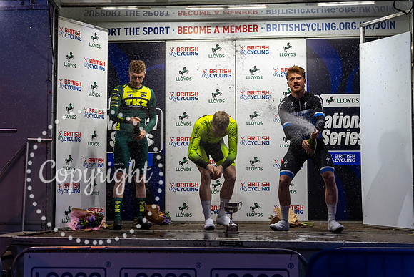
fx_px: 713
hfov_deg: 32.4
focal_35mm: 62
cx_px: 207
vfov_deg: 21.9
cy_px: 138
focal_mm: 62
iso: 1250
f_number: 2.8
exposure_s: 1/640
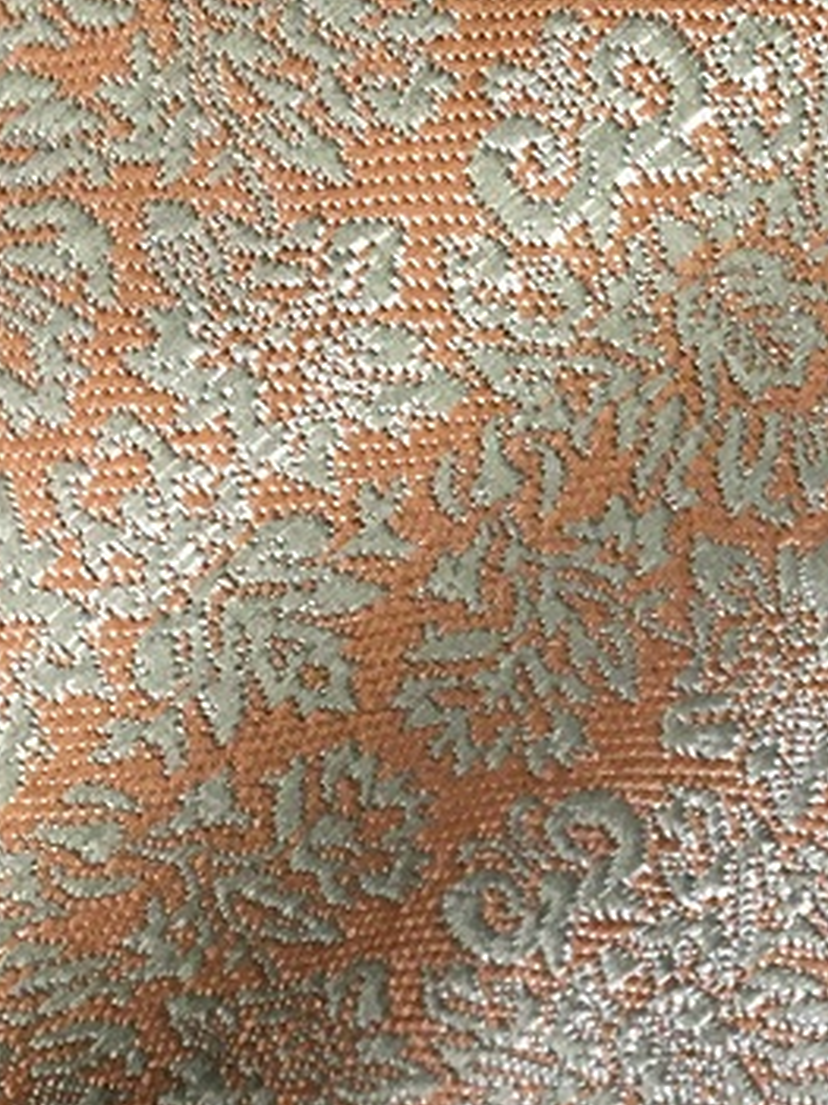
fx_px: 3191
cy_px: 1039
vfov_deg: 19.2
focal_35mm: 100
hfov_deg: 13.9
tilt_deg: -69.9
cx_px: 1247
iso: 100
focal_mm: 4.15
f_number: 2.2
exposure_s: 1/33
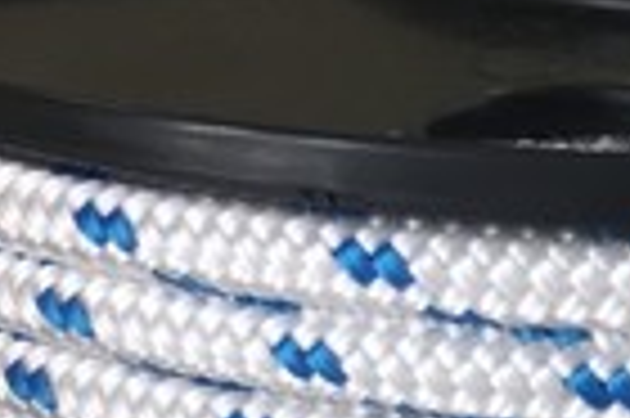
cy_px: 899
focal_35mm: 167
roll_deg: +3.4
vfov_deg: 7.8
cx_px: 765
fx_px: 2919
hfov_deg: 12.0
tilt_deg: -30.8
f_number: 1.8
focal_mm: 3.99
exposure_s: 1/100
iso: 32
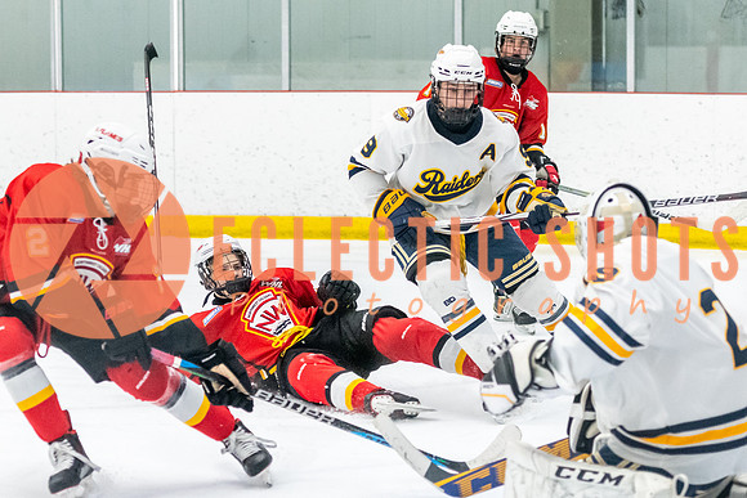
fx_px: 3531
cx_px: 202
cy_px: 378
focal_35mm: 170
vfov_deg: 8.1
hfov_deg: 12.0
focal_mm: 82
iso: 3200
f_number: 2.8
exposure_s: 1/800
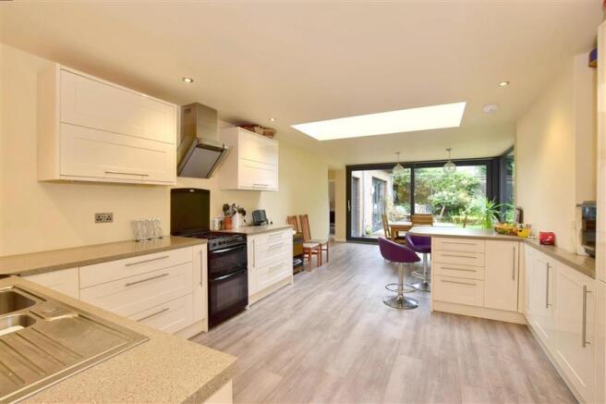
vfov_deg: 77.3
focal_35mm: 15
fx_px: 252
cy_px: 202
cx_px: 303
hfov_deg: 100.4
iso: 200
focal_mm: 10
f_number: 11
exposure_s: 1/20
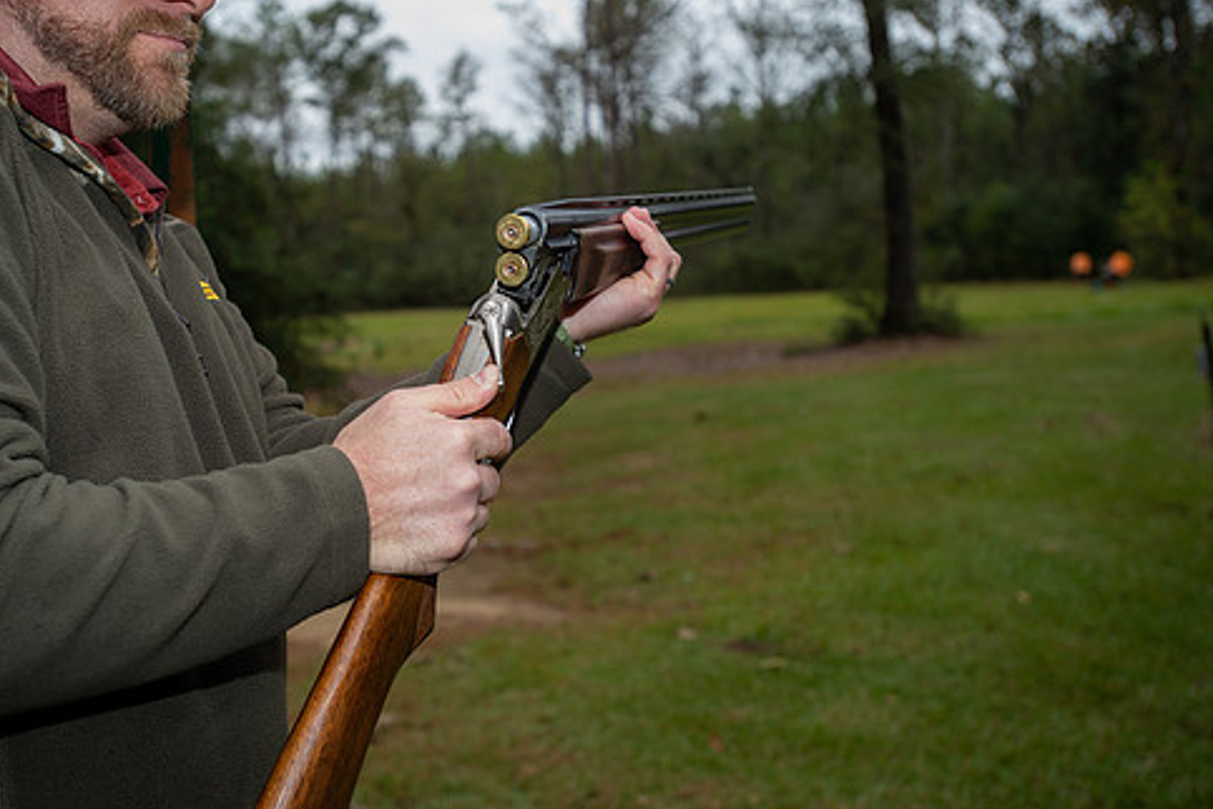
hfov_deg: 46.2
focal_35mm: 42
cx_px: 497
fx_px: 1415
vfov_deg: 31.8
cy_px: 329
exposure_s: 1/250
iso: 320
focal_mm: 35
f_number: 4
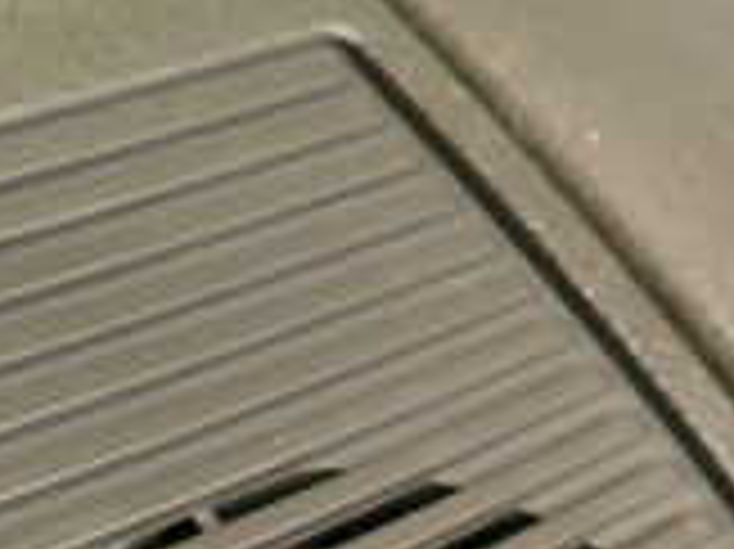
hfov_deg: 19.3
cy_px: 936
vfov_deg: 14.4
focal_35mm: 92
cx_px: -284
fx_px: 1949
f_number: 2
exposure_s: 1/60
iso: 160
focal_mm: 4.5
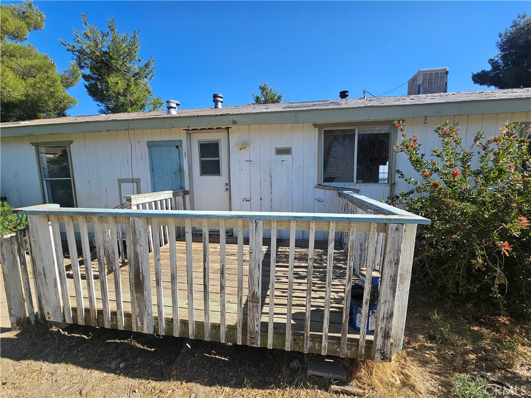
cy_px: 199
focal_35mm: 13
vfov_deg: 89.9
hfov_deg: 106.2
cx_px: 266
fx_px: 199
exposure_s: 1/1414
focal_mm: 2.2
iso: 50
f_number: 2.2
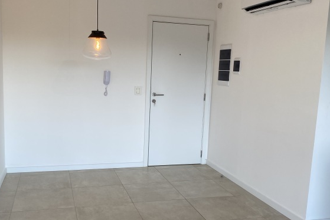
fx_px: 266
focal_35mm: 29
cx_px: 156
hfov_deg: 63.6
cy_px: 126
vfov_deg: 44.9
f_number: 1.8
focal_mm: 4.25
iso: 32
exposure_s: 1/175
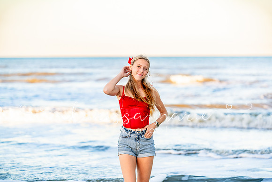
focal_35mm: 123
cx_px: 136
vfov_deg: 11.2
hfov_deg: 16.7
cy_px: 91
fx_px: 929
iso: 64
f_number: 2.8
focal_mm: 120
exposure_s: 1/250
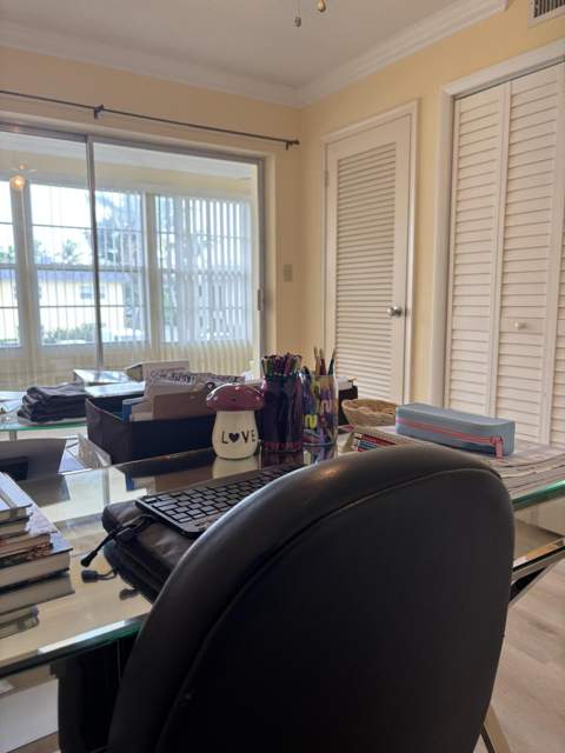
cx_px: 282
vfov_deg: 67.3
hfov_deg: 53.1
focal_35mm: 26
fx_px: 566
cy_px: 376
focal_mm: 5.96
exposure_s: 1/60
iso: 80
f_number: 1.6
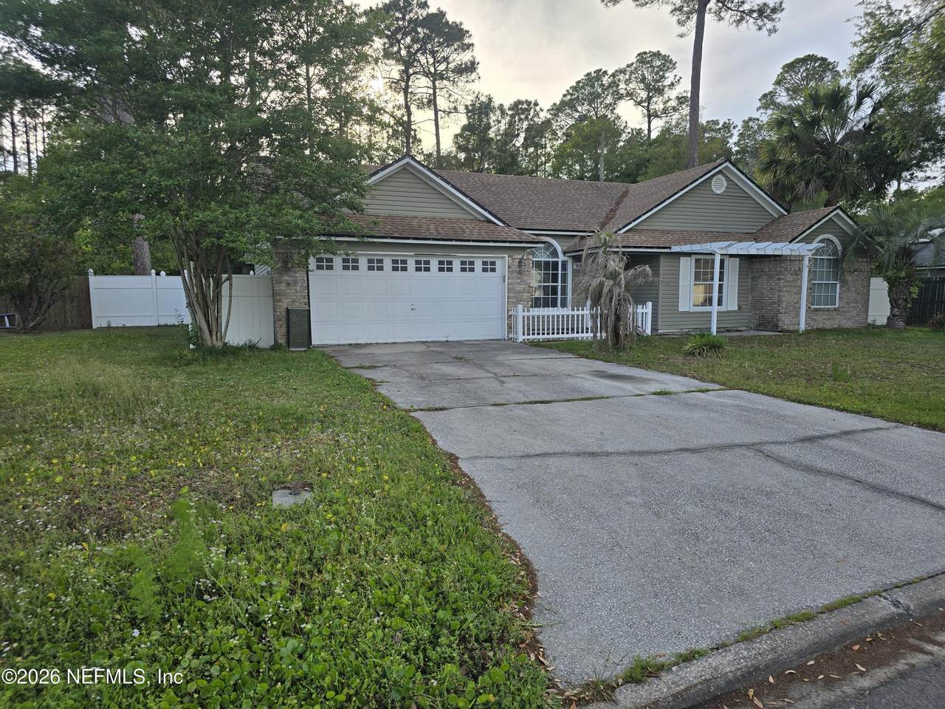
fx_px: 628
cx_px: 472
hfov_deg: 73.9
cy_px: 354
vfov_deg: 58.9
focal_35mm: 23
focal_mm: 6.3
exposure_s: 1/409
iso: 12
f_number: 1.7
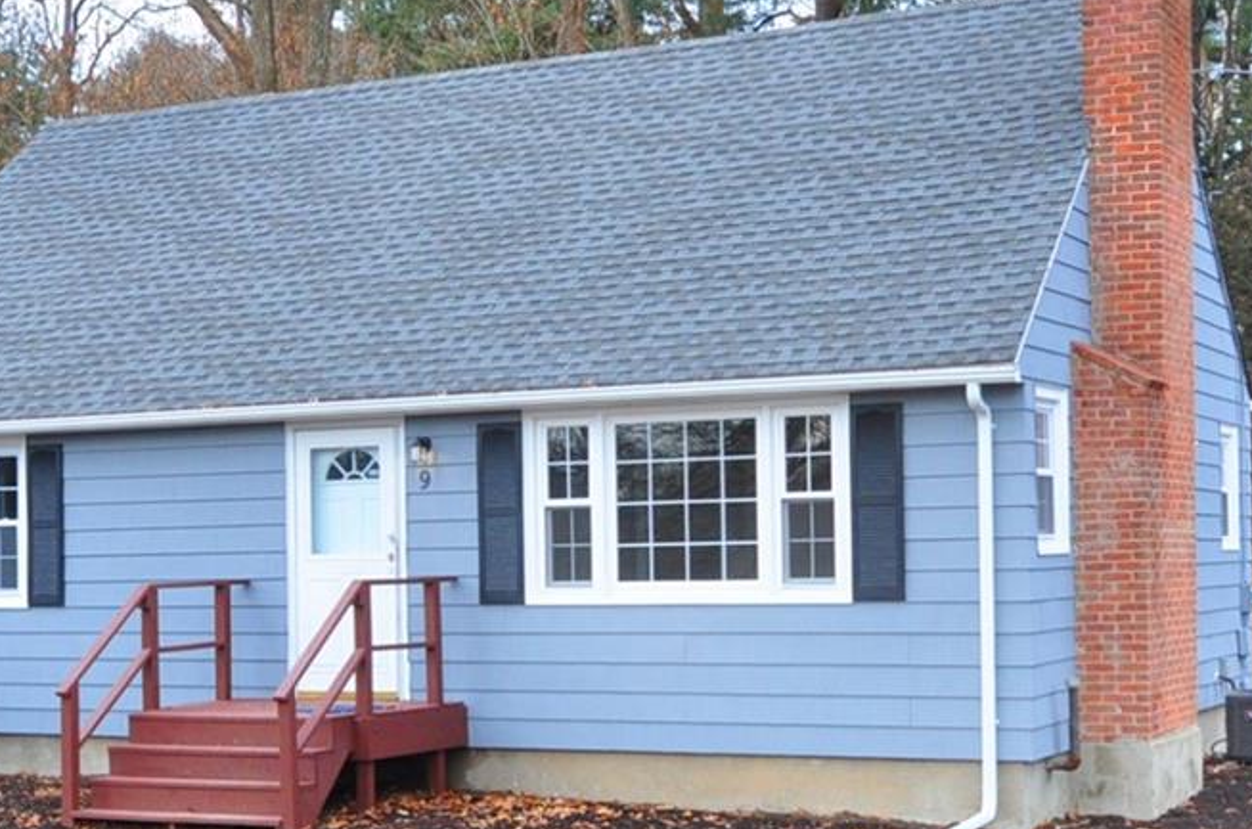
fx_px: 1631
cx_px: 479
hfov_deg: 41.7
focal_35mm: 47
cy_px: 428
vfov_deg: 28.5
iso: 640
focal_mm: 20
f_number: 8
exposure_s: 1/250
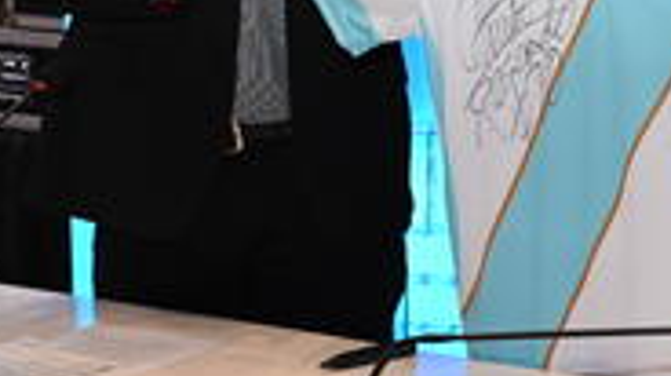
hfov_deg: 16.7
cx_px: 671
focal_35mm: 126
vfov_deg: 9.5
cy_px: -69
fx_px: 2239
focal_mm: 46
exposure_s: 1/60
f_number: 4
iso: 800
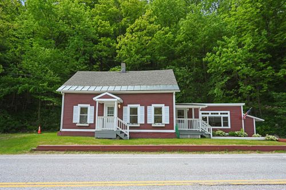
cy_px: 95
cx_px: 143
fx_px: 151
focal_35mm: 19
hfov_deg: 86.9
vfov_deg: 64.5
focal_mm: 19
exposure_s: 1/200
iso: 500
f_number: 14
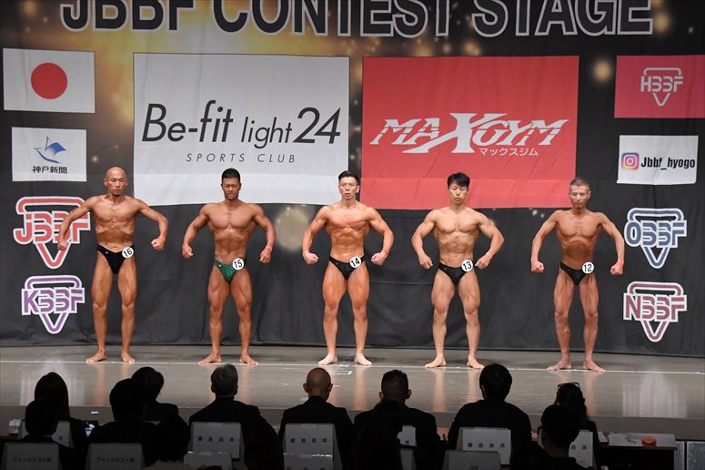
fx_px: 2055
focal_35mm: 105
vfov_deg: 13.0
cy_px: 235
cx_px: 352
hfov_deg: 19.5
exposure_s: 1/400
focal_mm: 70
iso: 5000
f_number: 5.6
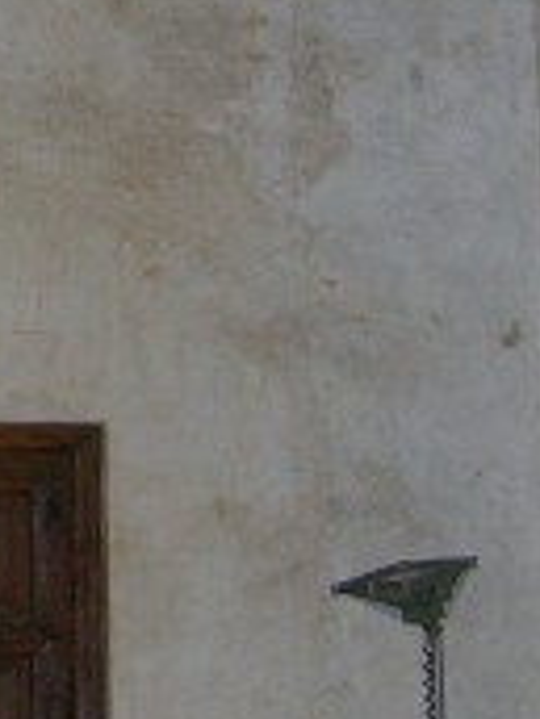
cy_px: -226
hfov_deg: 8.9
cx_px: -121
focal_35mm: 165
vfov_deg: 11.6
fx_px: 3432
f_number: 2.8
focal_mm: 9.5
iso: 200
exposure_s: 1/60.1
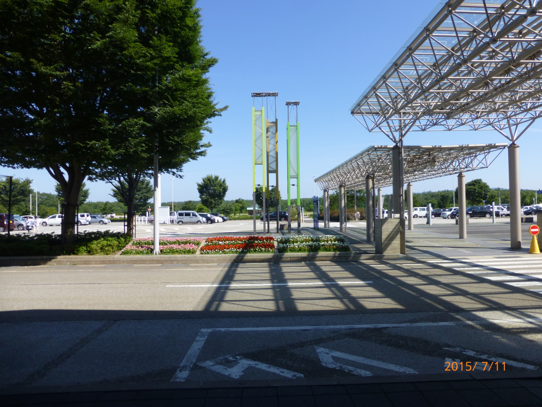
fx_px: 376
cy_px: 204
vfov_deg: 56.8
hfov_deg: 71.6
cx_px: 271
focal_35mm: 24
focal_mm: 4.3
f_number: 4
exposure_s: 1/640
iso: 100
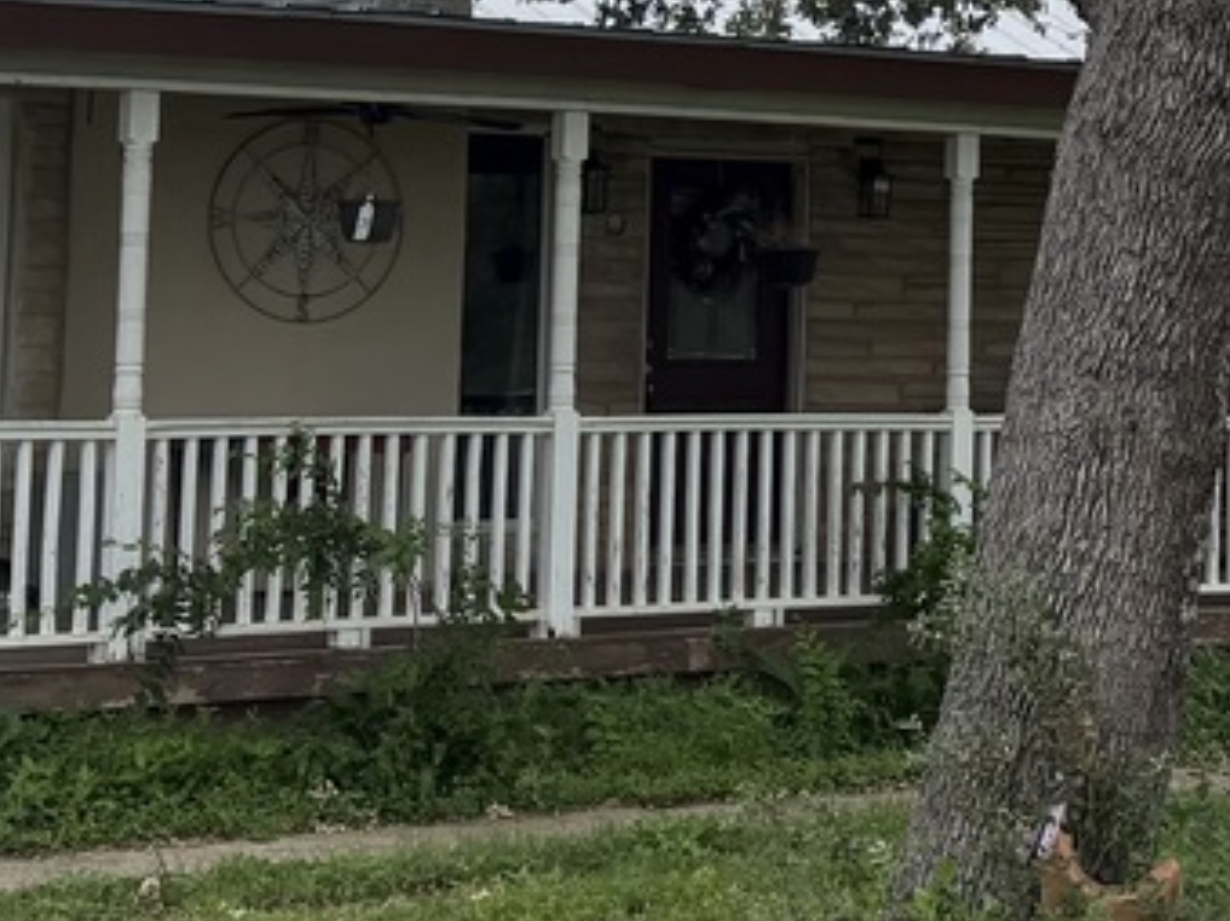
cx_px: 1197
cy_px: 15
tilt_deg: +3.7
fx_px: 3623
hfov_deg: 18.8
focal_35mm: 102
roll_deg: +0.0
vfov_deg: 14.3
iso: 100
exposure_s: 1/2611
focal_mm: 6.76
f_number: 1.78
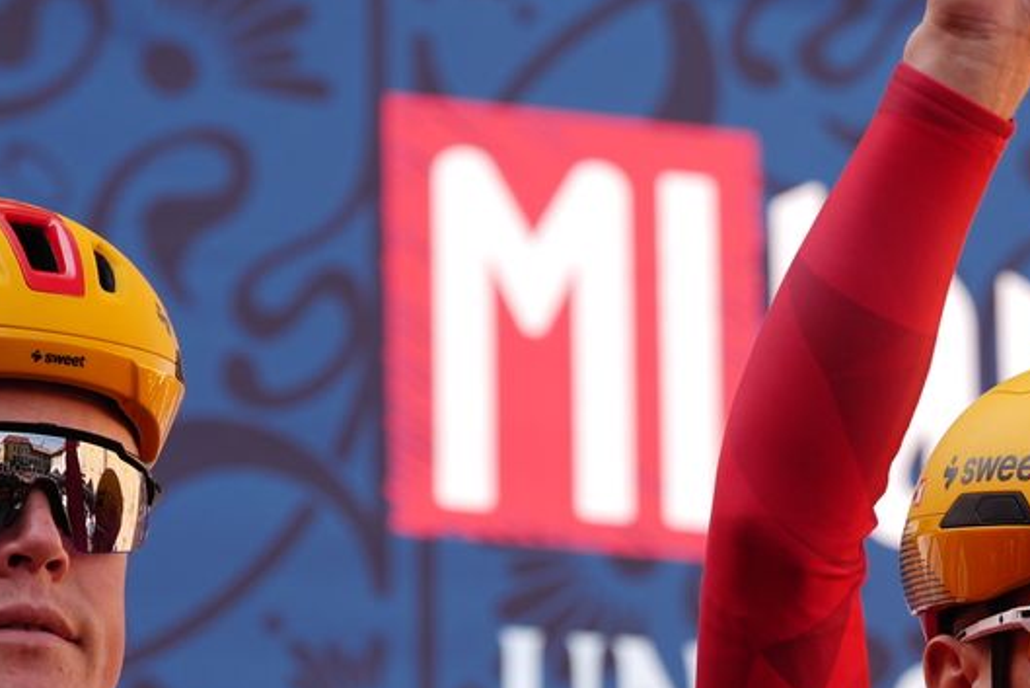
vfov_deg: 4.9
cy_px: 498
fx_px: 8099
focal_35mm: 283
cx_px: 1207
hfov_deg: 7.2
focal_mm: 107
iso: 200
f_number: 4
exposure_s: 1/500
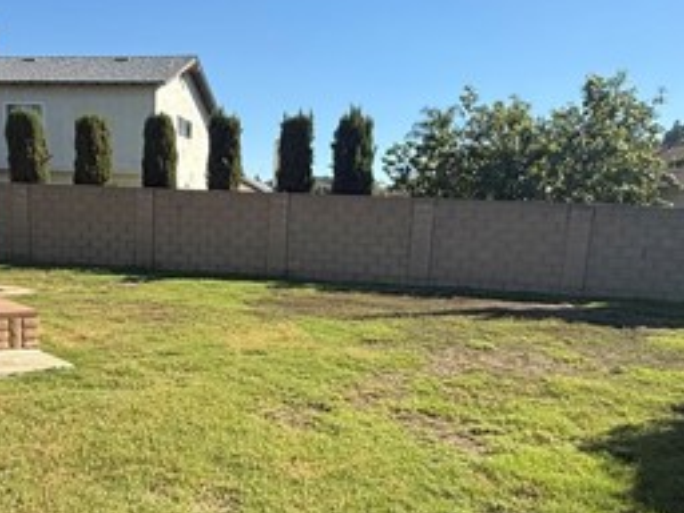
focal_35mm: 35
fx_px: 692
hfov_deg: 52.2
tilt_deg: -10.6
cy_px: 350
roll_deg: -2.1
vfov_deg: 40.1
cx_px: 267
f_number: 2.2
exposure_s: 1/1211
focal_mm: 2.22
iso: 50
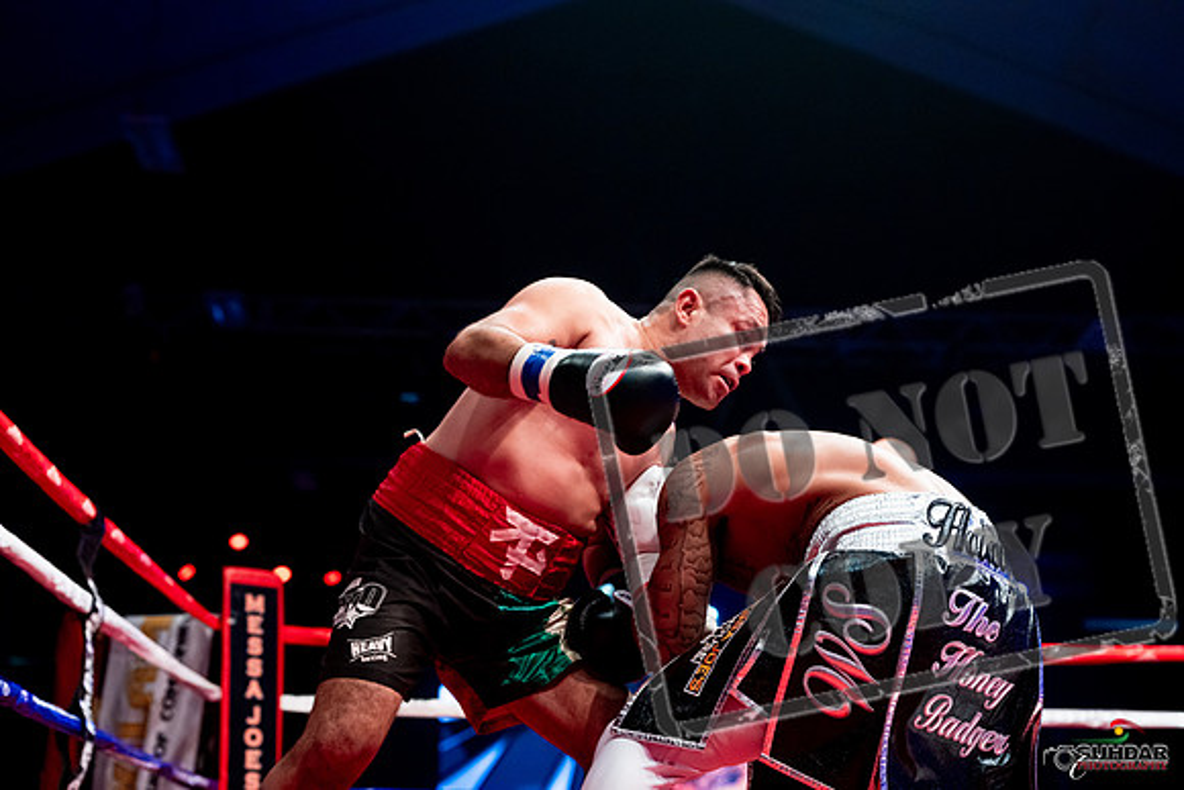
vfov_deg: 25.5
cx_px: 592
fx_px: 1743
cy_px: 395
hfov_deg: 37.5
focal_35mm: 53
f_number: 2.8
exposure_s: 1/1000
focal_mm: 53
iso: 4000
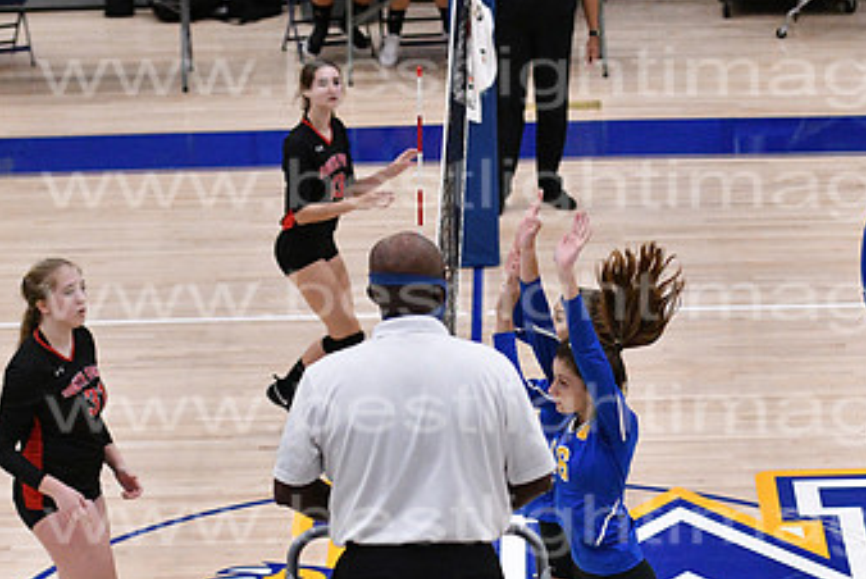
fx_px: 4334
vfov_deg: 7.6
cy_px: 470
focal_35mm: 180
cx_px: 630
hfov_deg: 11.4
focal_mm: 70
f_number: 3.2
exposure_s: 1/1250
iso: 6400
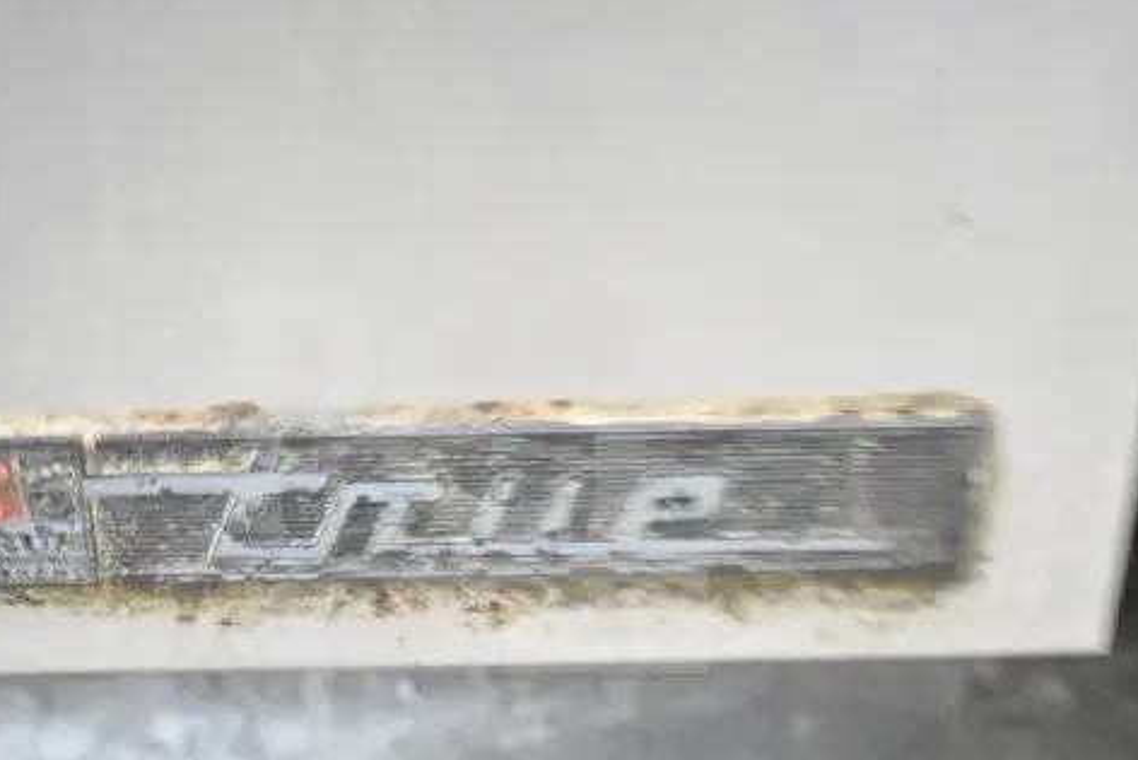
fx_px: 1960
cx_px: 436
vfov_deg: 21.9
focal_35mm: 62
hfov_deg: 32.2
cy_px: 481
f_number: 4.5
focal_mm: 32
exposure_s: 1/50
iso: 10000
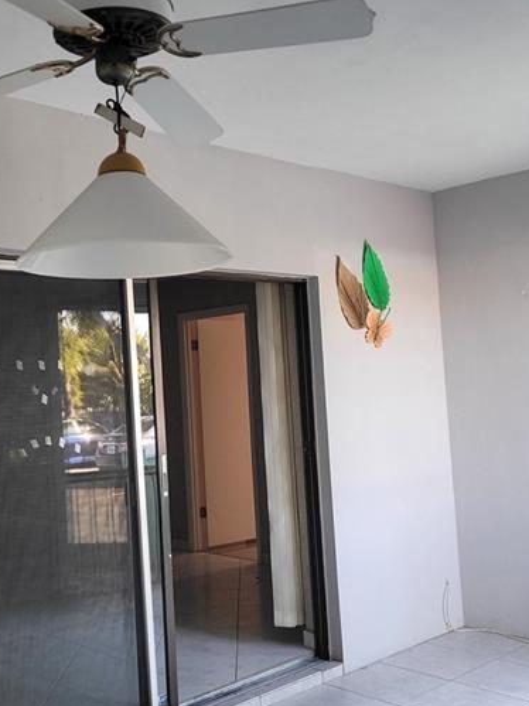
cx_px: 205
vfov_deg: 46.8
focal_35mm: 40
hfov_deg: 35.8
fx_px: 815
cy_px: 351
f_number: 1.8
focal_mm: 5.4
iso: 200
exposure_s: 1/120
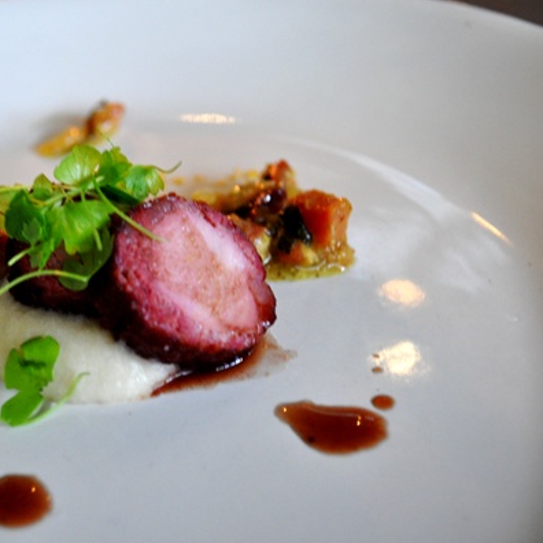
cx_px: 140
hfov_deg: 31.1
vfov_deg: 31.6
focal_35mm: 54
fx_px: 958
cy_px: 272
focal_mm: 28
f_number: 4.5
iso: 1600
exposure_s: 1/13
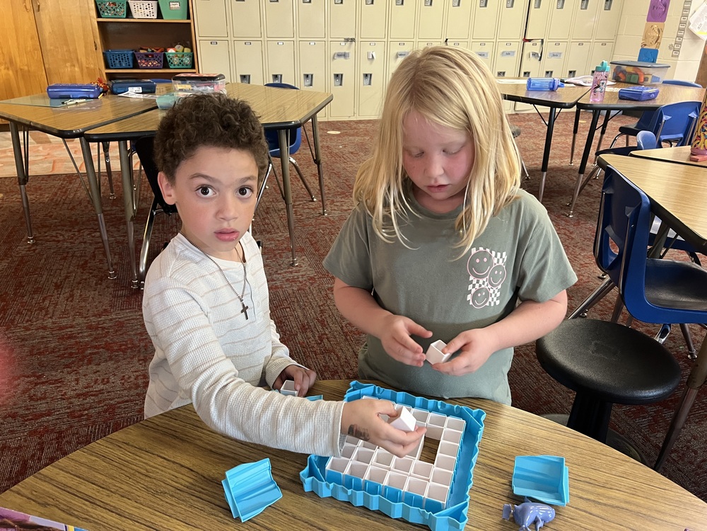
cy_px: 266
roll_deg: -0.9
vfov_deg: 53.1
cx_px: 354
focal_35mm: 26
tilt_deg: -26.1
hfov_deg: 67.3
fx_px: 531
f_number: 1.5
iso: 320
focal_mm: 5.7
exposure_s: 1/60
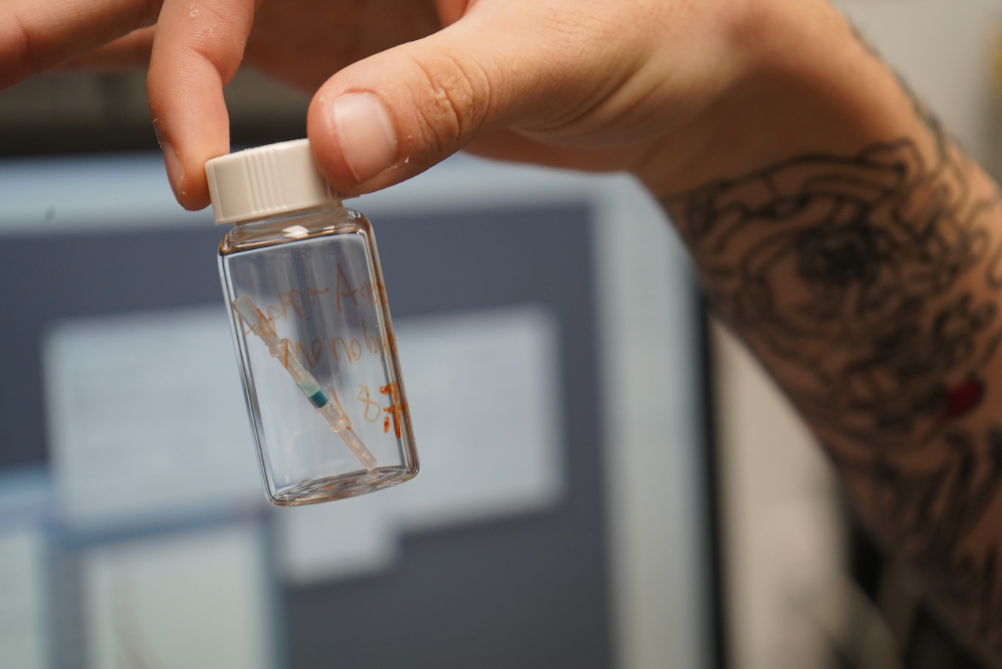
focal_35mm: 70
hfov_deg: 28.8
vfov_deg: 19.5
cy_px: 334
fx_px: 1949
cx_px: 501
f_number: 5.6
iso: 2000
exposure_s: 1/160
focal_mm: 70
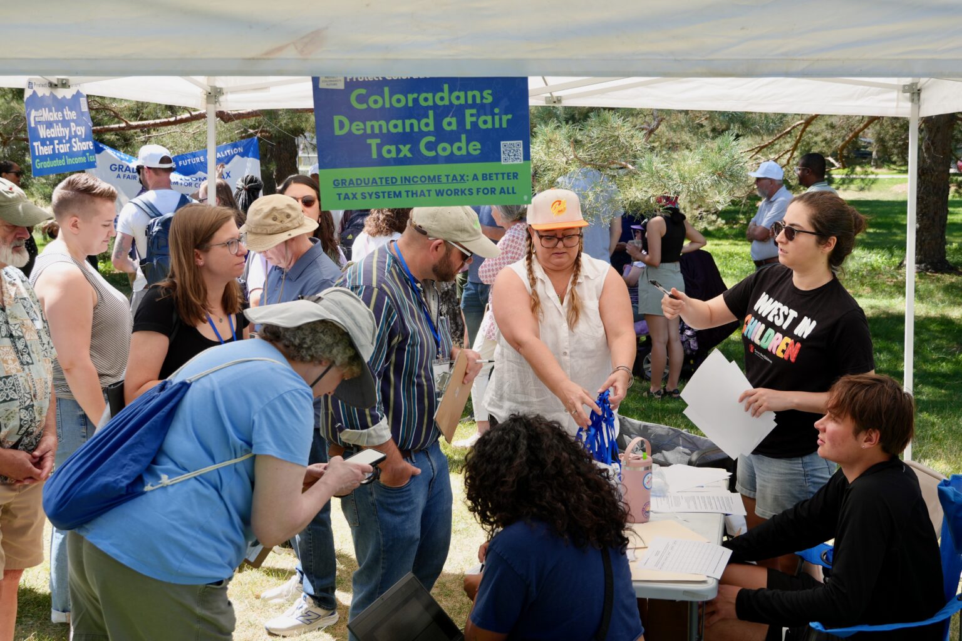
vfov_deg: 28.9
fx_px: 1242
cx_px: 481
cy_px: 320
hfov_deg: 42.3
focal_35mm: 46
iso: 100
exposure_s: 1/200
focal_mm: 31
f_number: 4.5
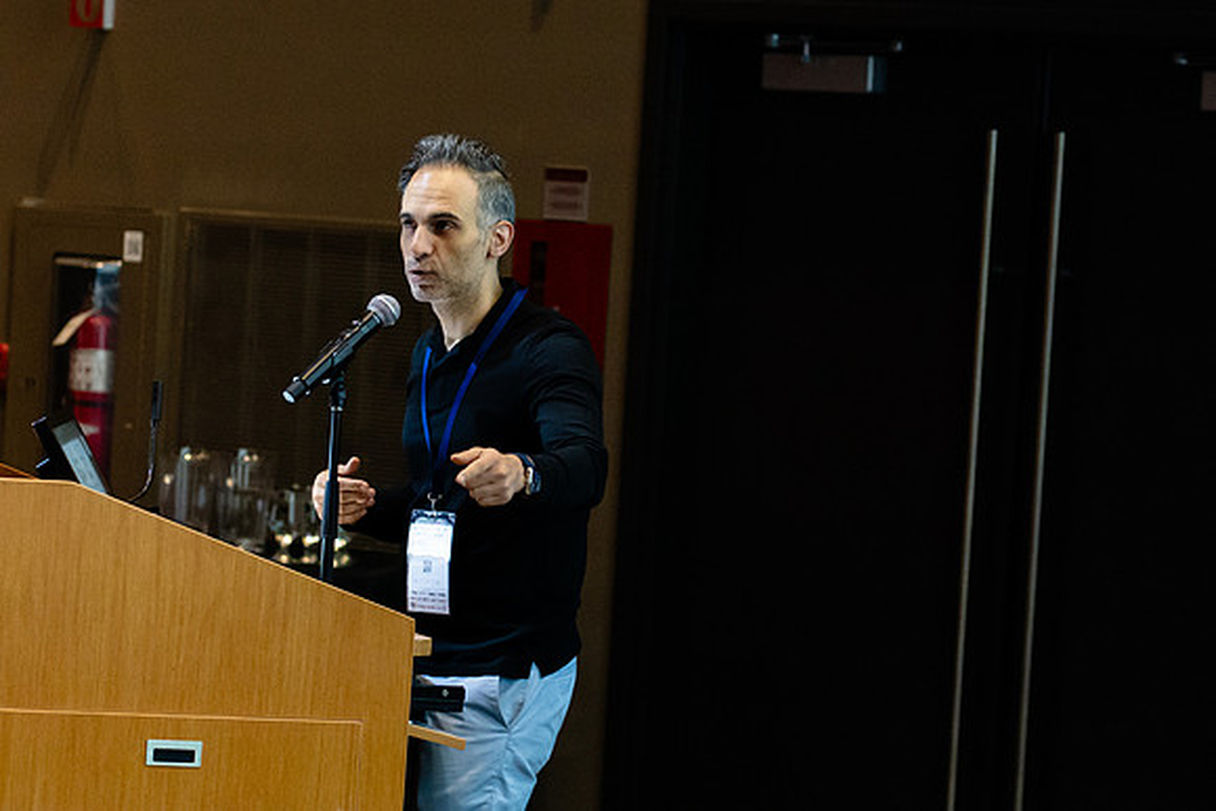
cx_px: 682
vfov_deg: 9.6
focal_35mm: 143
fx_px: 4815
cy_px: 356
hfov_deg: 14.4
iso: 4000
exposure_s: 1/200
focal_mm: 85
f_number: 2.8
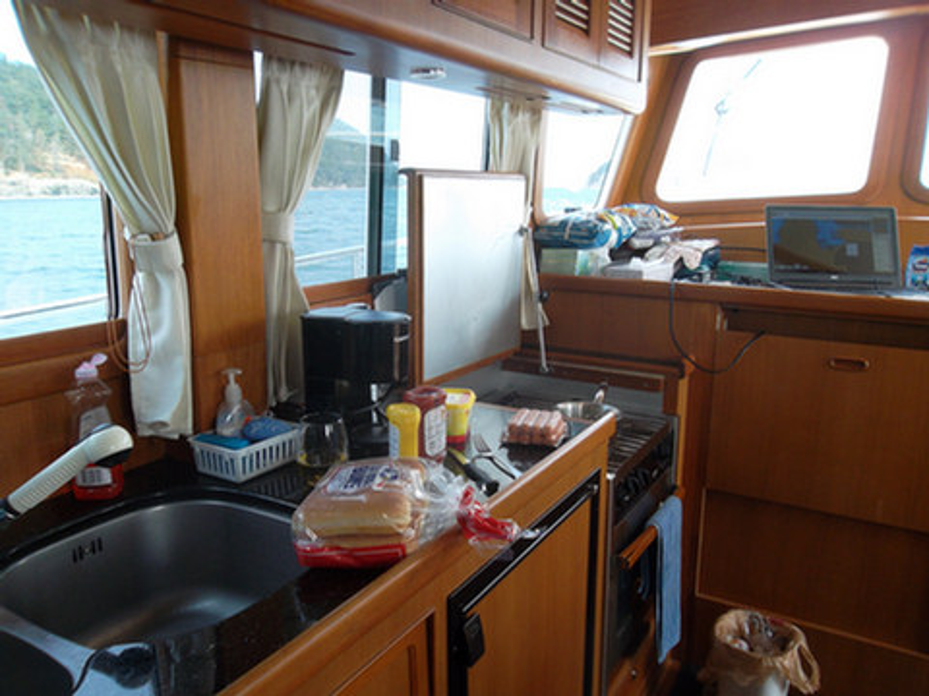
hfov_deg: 65.3
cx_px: 464
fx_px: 725
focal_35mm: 27
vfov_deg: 51.4
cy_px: 348
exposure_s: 1/45
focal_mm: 4.9
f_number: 3.5
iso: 112
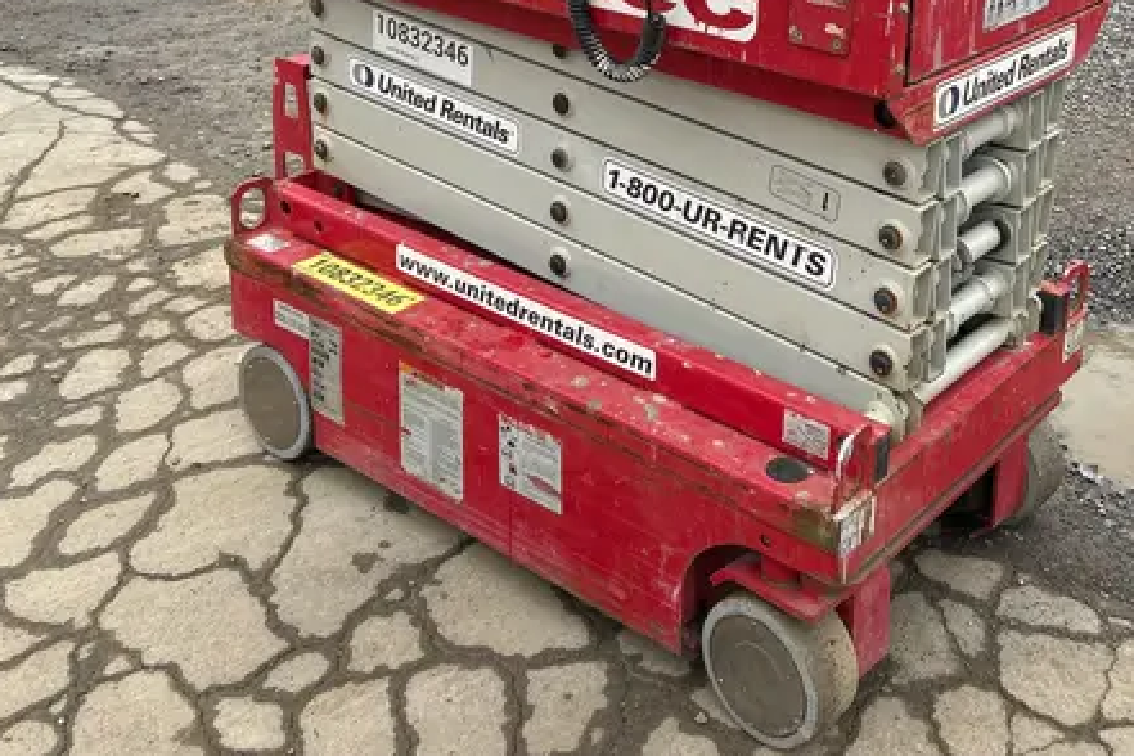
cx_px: 692
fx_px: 1417
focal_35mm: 45
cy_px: 40
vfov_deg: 28.4
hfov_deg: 43.3
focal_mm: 5.7
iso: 50
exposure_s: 1/674
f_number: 1.5
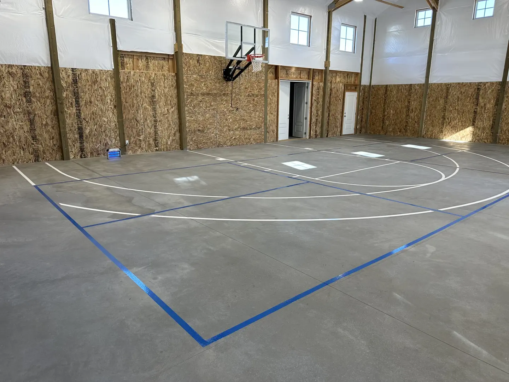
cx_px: 254
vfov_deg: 56.8
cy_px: 191
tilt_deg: -14.0
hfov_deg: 71.6
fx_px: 353
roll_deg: -1.5
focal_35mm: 24
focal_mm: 6.86
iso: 80
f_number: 1.78
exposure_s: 1/154
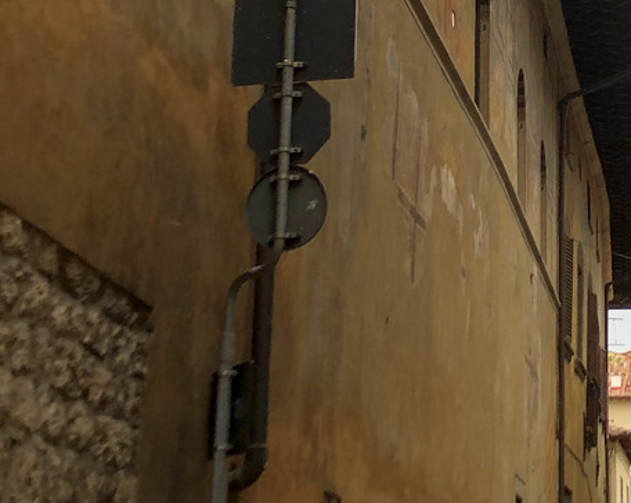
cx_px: 630
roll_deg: +0.9
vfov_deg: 15.9
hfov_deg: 19.4
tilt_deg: +16.8
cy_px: 86
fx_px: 1791
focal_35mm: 96
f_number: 1.8
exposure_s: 1/486
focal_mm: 4
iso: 20
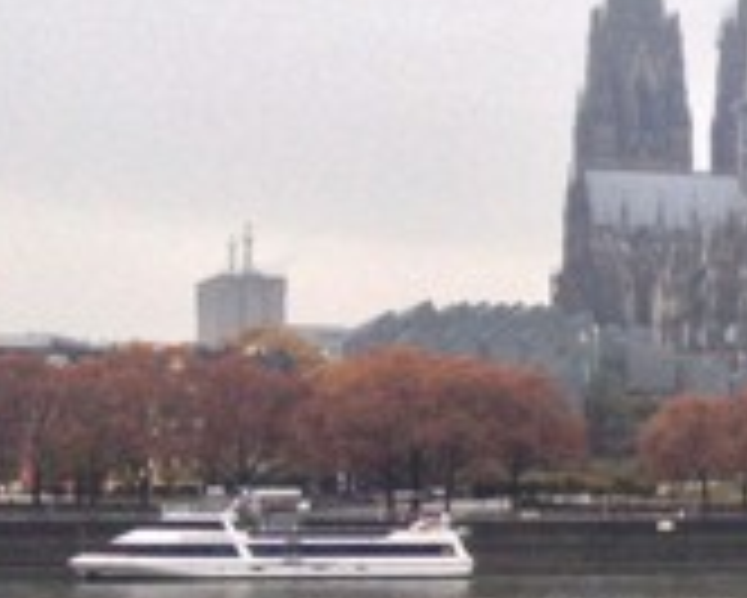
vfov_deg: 10.0
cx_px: 1480
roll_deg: +1.0
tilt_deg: -2.2
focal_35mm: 154
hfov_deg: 11.3
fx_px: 3407
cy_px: 528
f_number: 2.4
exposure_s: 1/292
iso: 50
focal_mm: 4.28
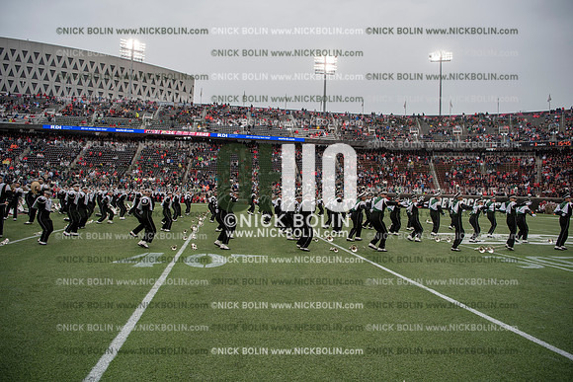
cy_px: 191
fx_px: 414
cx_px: 286
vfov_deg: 49.6
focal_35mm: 26
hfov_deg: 69.4
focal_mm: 26
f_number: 3.5
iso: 250
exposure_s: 1/800
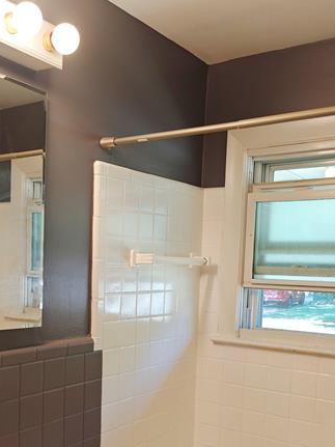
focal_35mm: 41
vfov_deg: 44.8
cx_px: 101
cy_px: 314
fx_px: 529
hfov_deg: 34.6
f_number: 1.6
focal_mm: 6.06
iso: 200
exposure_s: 1/120
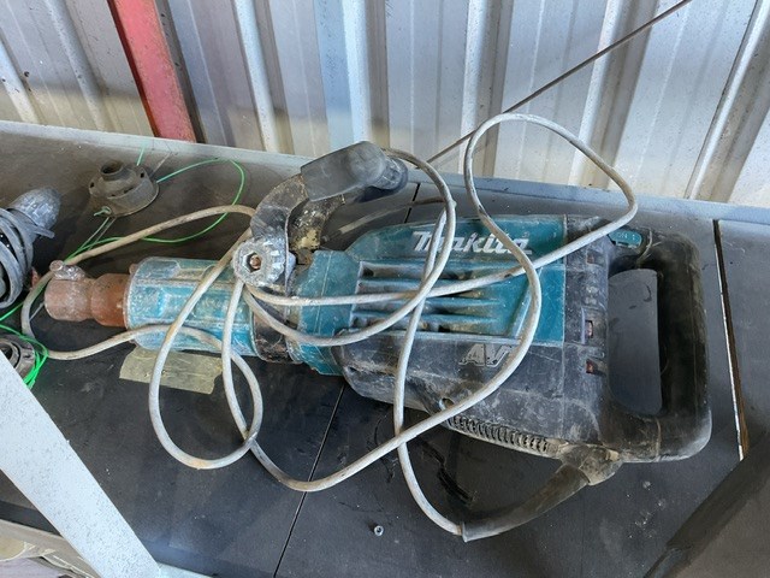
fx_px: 645
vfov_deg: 48.2
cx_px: 385
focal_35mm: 29
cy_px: 289
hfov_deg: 61.7
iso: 160
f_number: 1.8
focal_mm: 3
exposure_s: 1/50
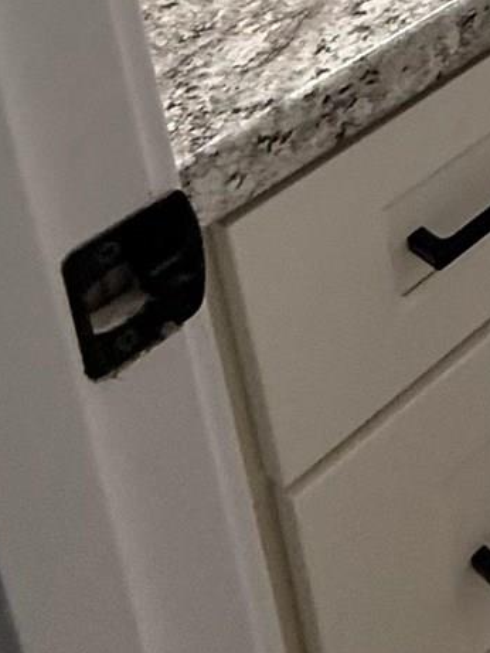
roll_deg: +0.4
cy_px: -568
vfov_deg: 19.5
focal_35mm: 70
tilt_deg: -13.8
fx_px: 1321
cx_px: 1164
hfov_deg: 14.4
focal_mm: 2.22
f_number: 2.2
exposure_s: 1/120
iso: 250
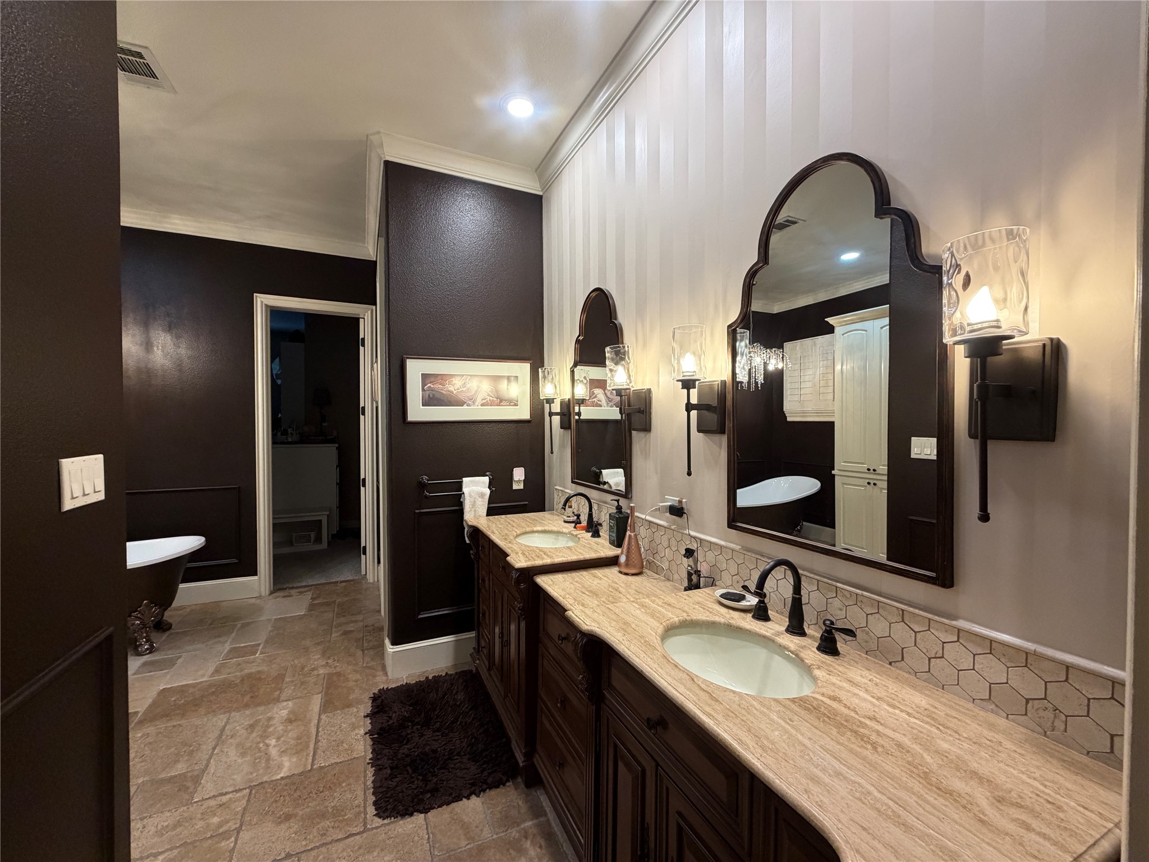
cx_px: 574
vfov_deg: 85.7
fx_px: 465
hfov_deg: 102.1
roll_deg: +0.0
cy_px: 431
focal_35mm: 14
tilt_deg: -1.1
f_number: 2.2
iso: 320
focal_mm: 2.22
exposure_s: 1/120
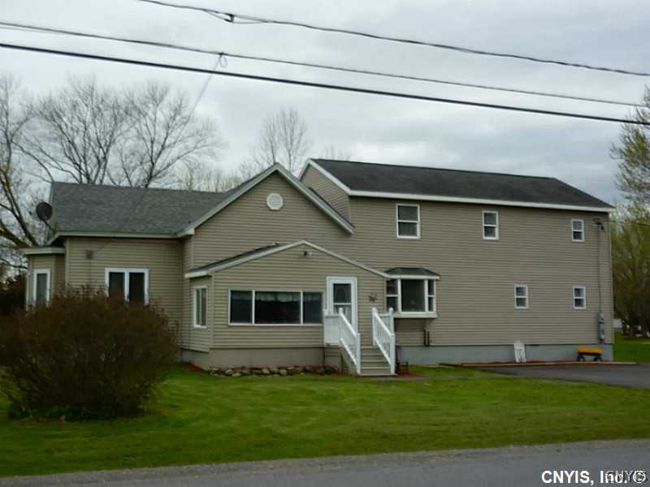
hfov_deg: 44.8
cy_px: 244
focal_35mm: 42
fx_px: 789
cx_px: 325
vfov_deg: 34.3
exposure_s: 1/250
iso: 80
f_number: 4
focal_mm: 6.9
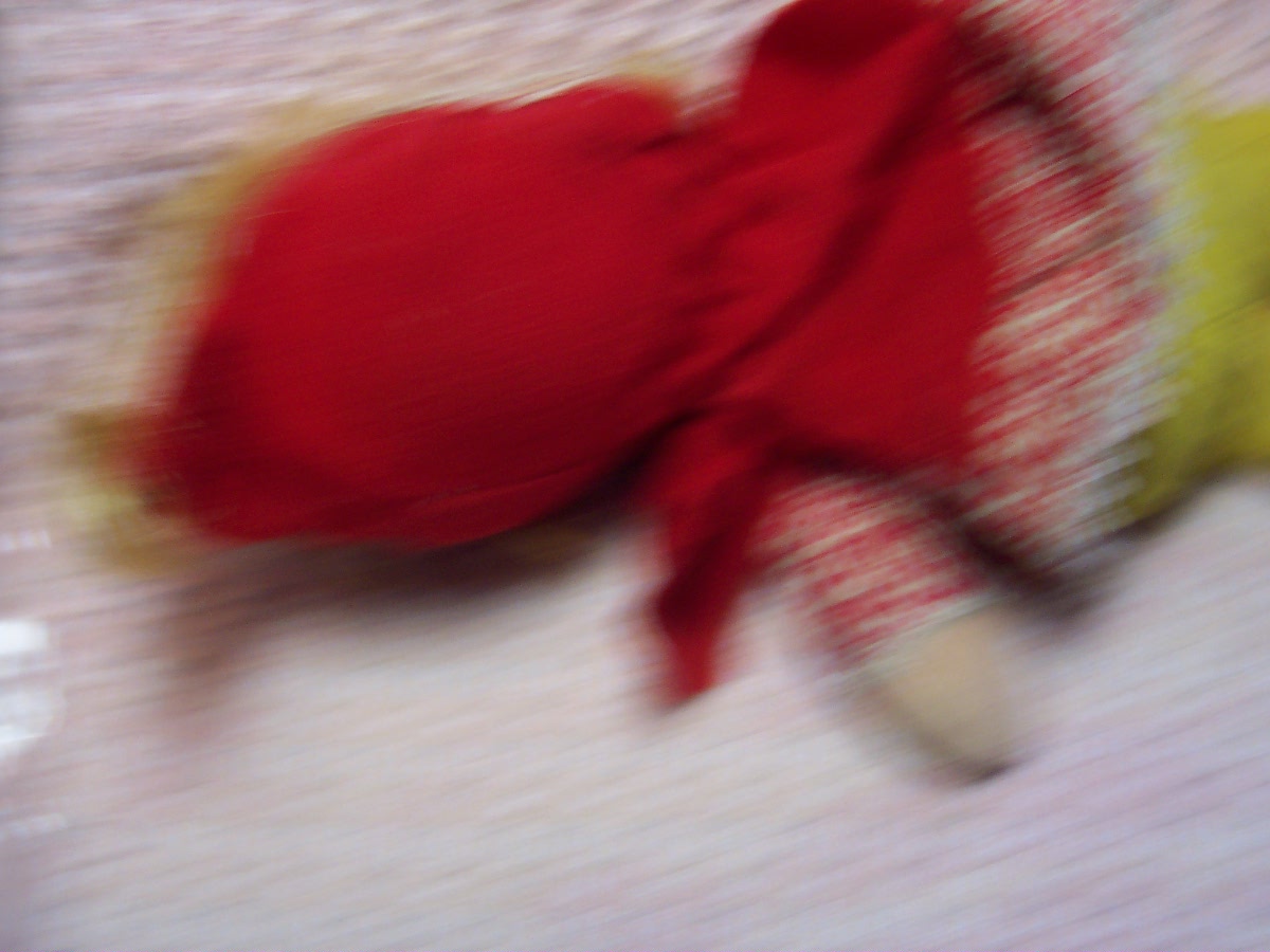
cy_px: 476
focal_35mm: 37
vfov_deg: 38.7
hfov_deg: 50.1
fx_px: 1357
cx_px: 635
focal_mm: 5.6
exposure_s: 1/30
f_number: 2.8
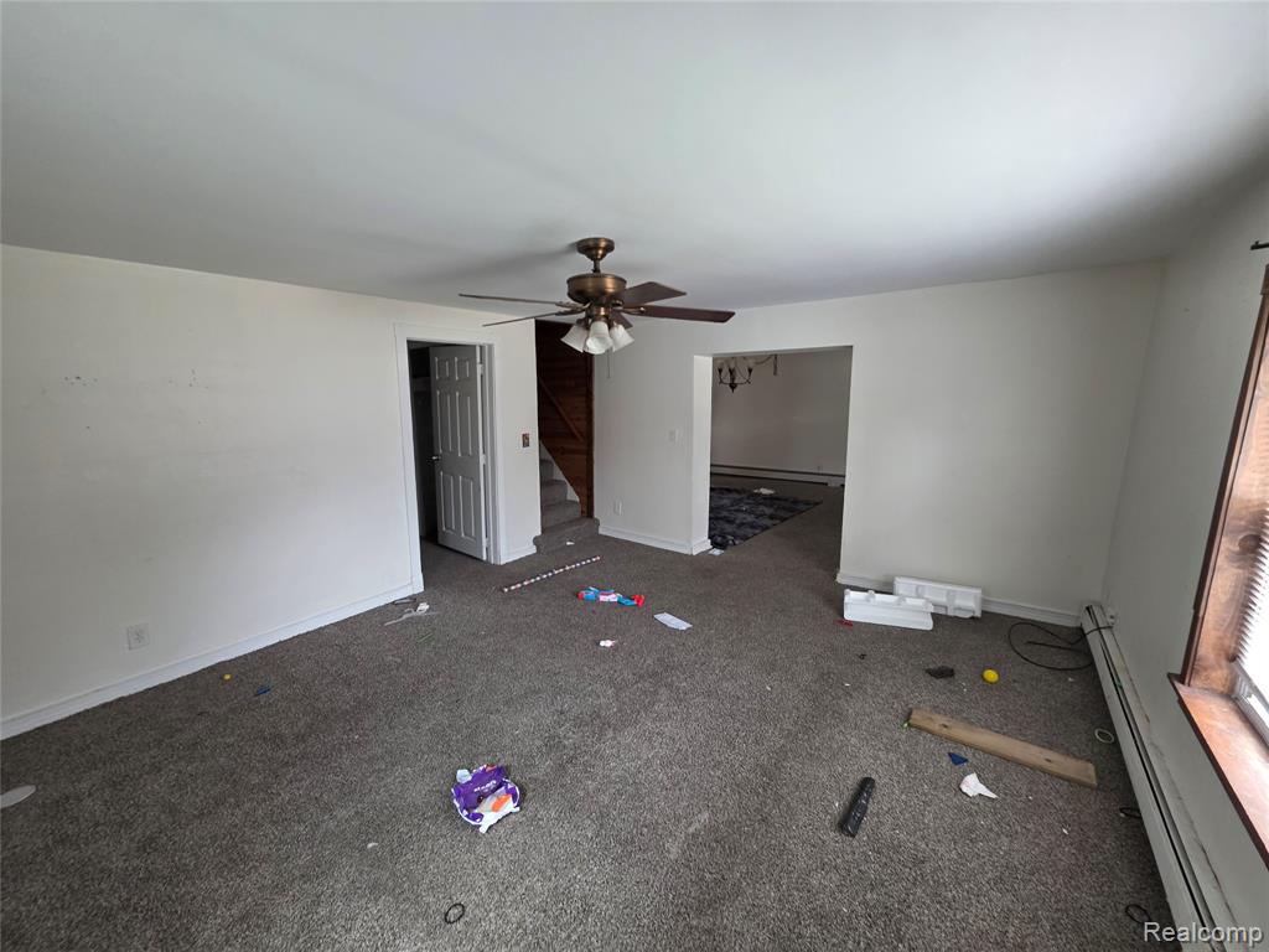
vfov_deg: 89.9
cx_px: 634
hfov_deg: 106.2
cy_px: 476
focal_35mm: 13
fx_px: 477
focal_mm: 2.2
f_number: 1.9
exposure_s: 1/60
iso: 200
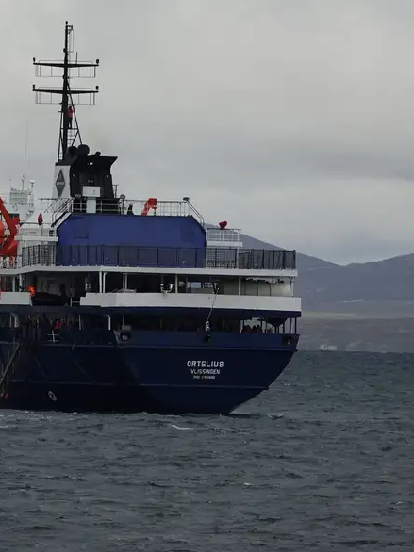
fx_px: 9431
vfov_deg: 3.4
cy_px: 194
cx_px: 20
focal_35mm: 591
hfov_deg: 2.5
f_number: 4
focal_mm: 110.13
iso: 100
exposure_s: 1/320
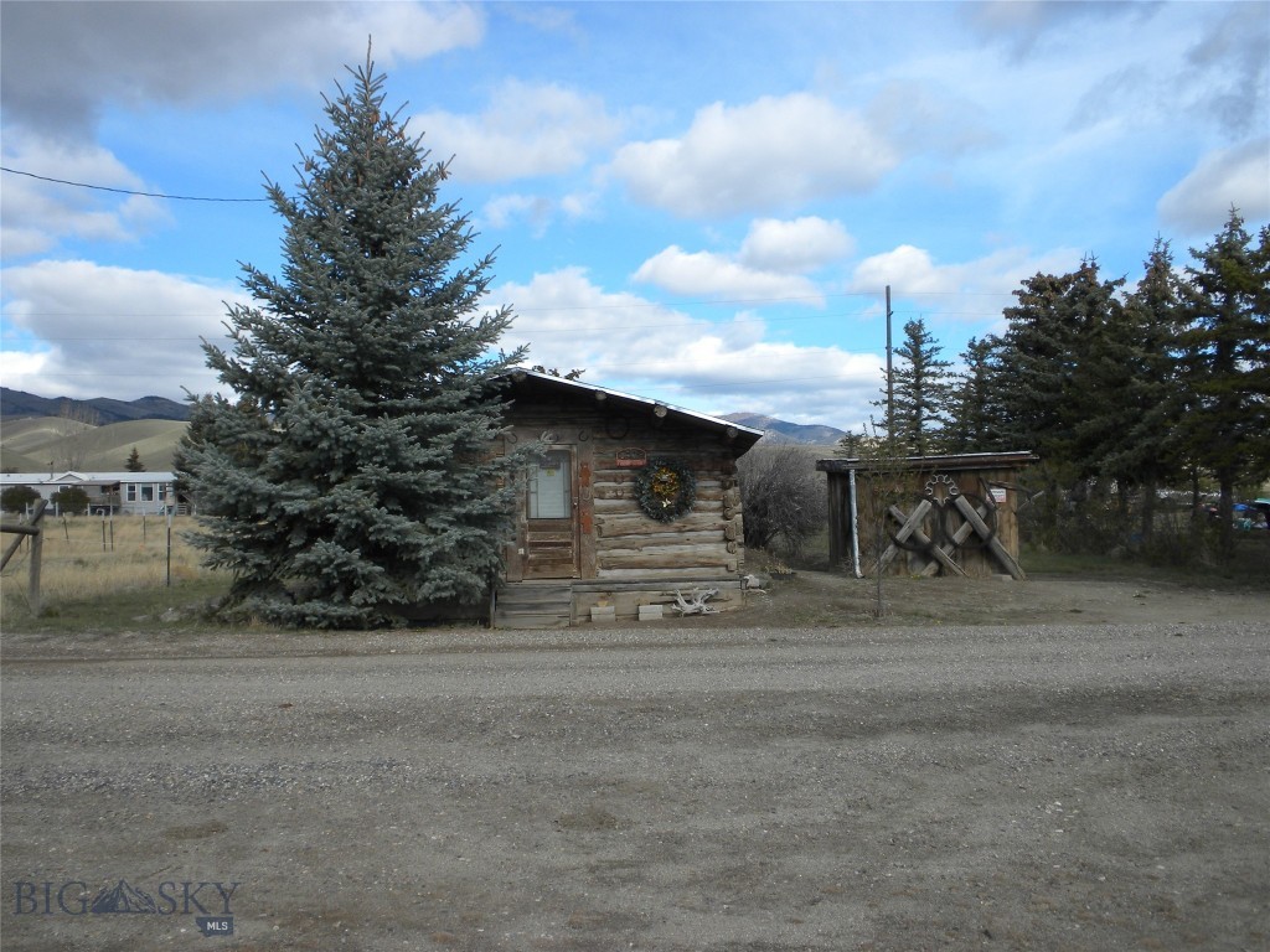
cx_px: 635
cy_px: 476
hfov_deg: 50.1
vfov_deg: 38.7
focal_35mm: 37
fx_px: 1357
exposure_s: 1/94.1
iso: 64
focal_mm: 6.6
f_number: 10
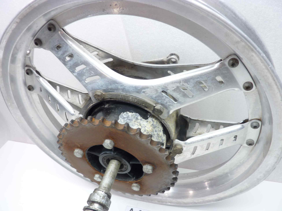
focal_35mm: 25
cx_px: 141
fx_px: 204
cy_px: 106
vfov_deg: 54.9
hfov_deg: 69.4
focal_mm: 4.1
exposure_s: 1/8
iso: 80
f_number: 3.3
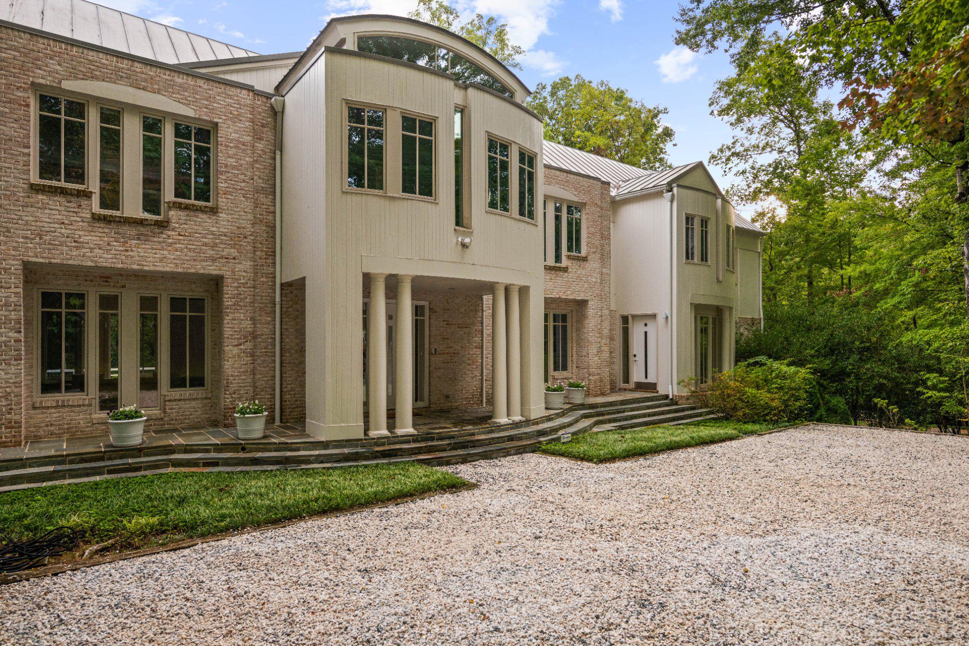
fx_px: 538
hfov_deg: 84.0
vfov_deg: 61.9
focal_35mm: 20
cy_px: 323
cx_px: 484
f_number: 4
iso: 800
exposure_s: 1/200
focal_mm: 20
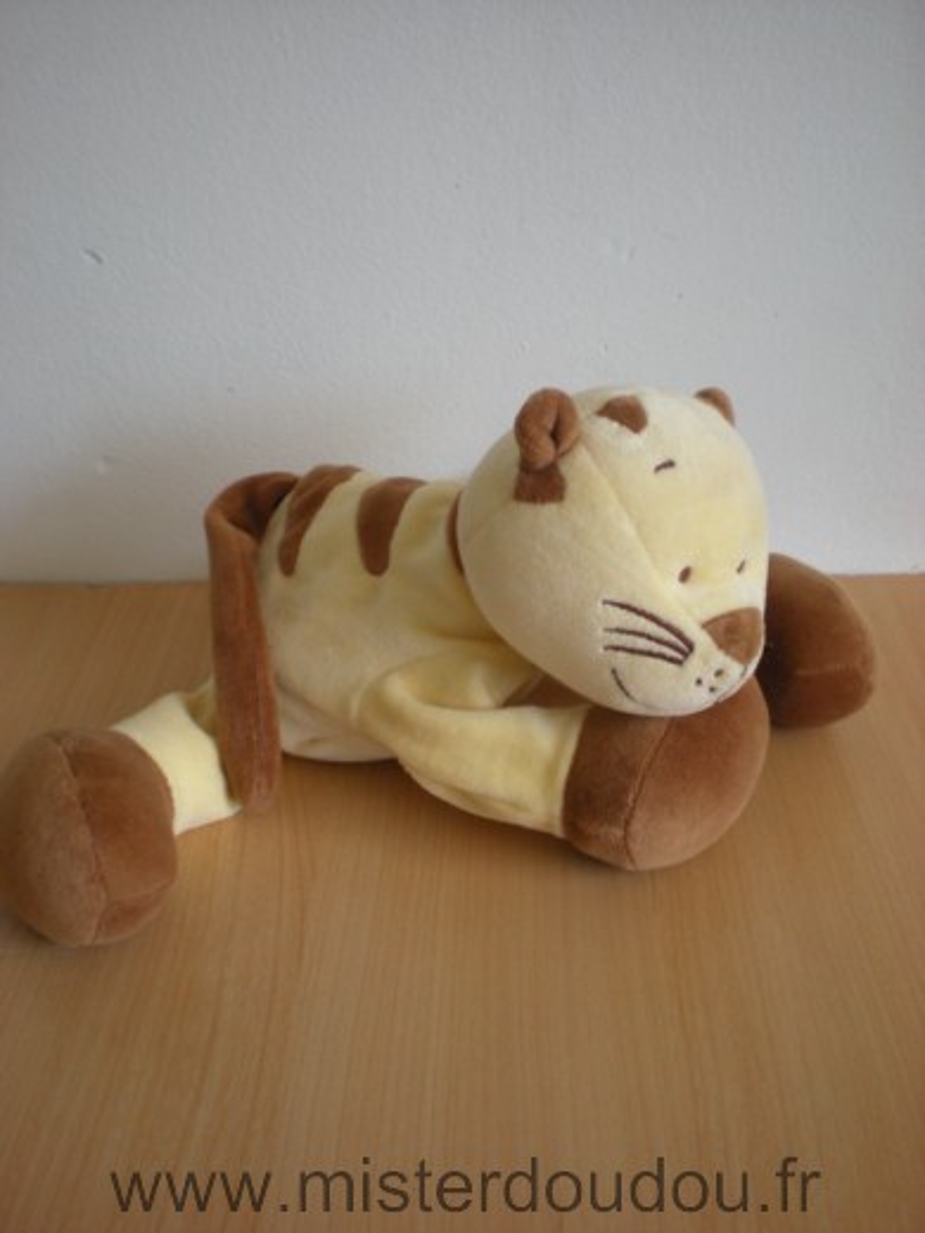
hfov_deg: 37.7
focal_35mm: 38
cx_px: 462
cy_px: 616
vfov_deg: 49.0
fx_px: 1354
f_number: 3.1
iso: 64
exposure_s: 1/39
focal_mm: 6.3
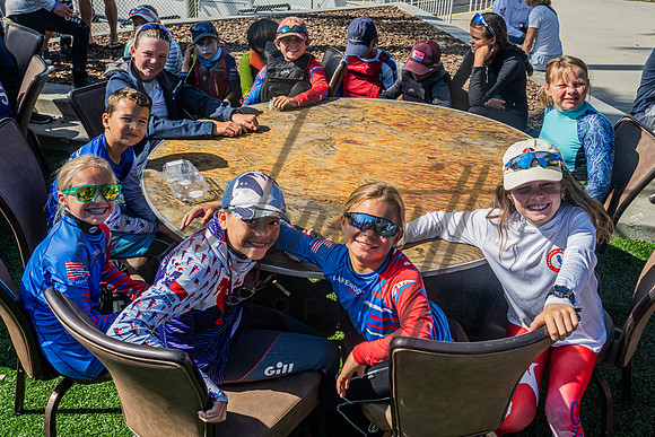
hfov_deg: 53.0
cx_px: 339
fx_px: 656
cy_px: 156
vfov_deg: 36.5
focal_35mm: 36
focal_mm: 28
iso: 800
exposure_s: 1/800
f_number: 14
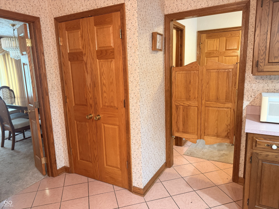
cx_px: 140
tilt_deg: -10.0
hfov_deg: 71.6
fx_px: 193
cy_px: 104
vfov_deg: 56.8
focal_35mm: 24
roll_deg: +1.7
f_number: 1.78
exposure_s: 1/60
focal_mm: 6.76
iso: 500
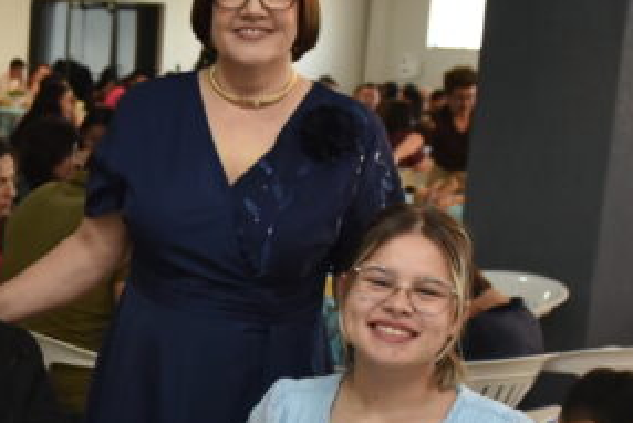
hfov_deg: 21.1
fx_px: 1636
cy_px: 413
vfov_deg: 14.5
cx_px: -4
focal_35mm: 93
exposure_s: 1/160
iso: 1600
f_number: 3.2
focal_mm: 26
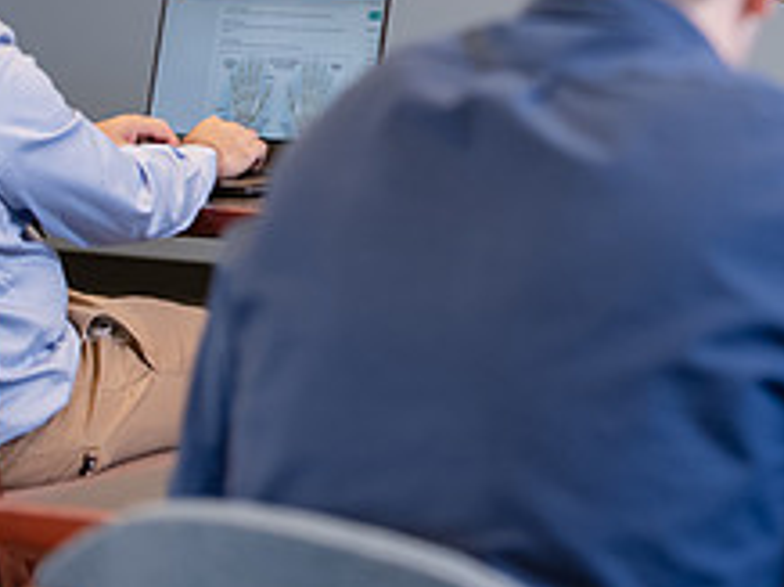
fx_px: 4525
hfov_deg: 9.8
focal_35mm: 200
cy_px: 41
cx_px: 856
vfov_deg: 7.4
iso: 800
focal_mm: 78
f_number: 3.5
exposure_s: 1/160
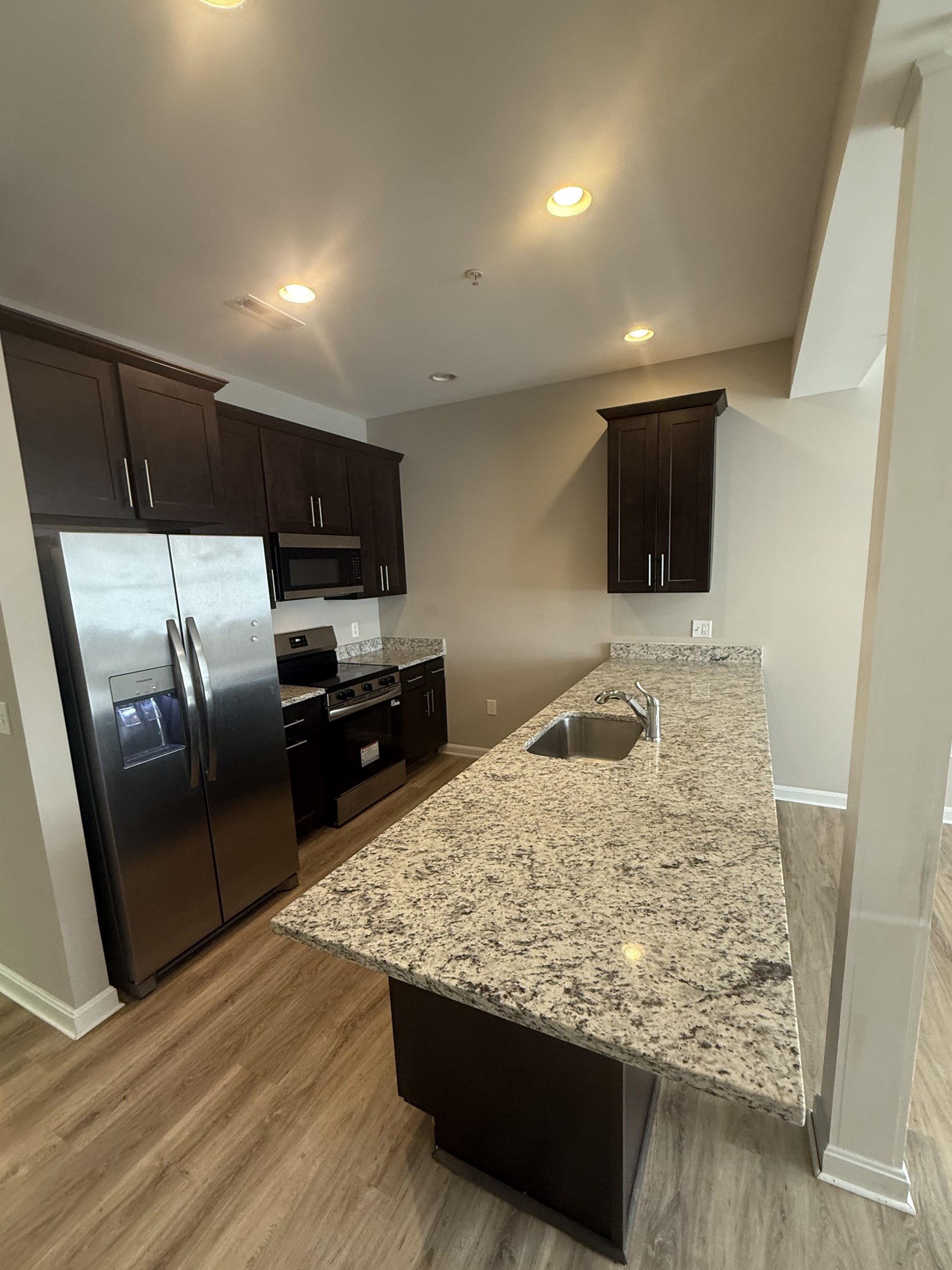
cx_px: 477
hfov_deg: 81.8
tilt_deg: -8.9
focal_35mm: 15
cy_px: 663
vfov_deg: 98.1
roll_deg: +2.5
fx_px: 550
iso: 250
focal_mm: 2.22
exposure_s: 1/60
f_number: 2.2
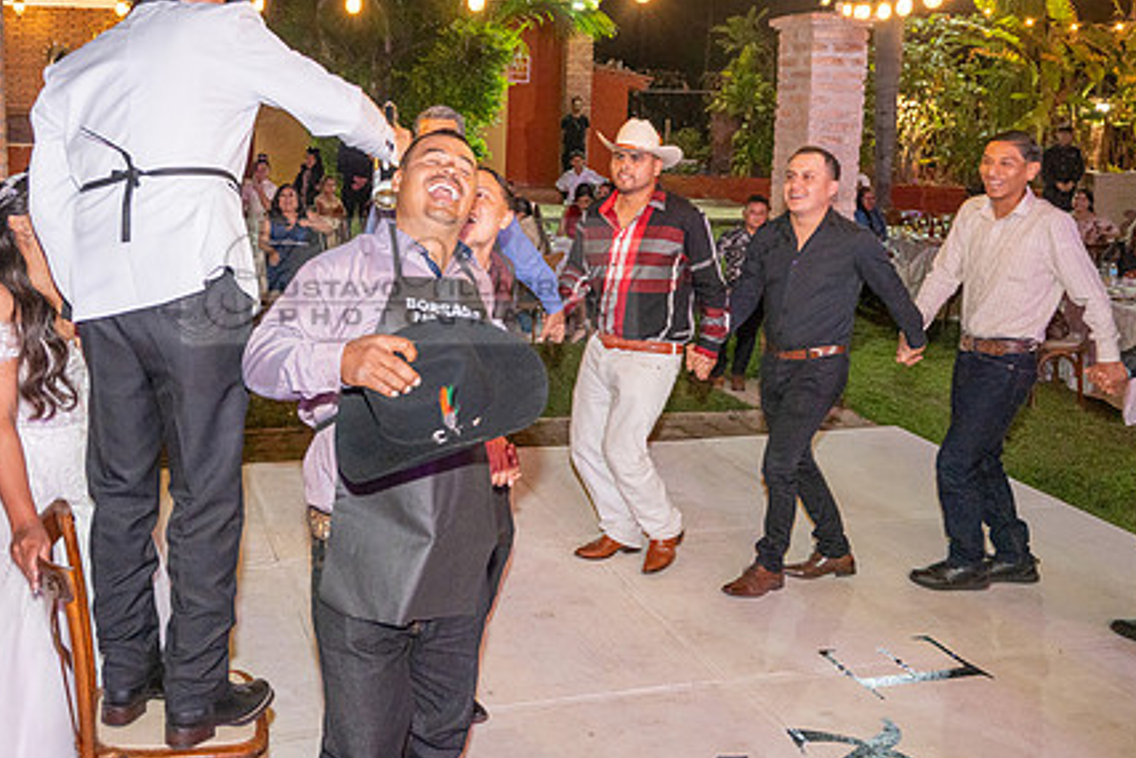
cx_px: 412
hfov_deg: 50.1
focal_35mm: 38
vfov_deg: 34.9
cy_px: 281
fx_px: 1199
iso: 2500
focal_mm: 28
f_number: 5
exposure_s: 1/80
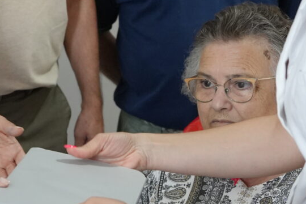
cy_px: 52
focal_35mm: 144
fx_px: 1224
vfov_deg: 9.5
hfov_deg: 14.1
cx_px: 33
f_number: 4
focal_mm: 38
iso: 3200
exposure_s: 1/160
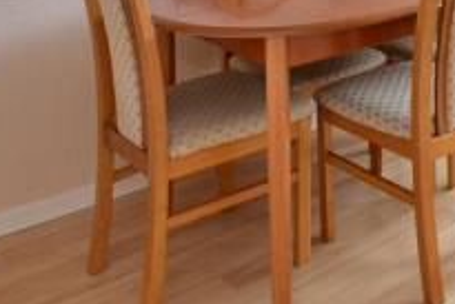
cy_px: -130
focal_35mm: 48
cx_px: 417
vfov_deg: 23.5
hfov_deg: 38.1
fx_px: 607
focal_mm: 10
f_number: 11
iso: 400
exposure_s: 1/10
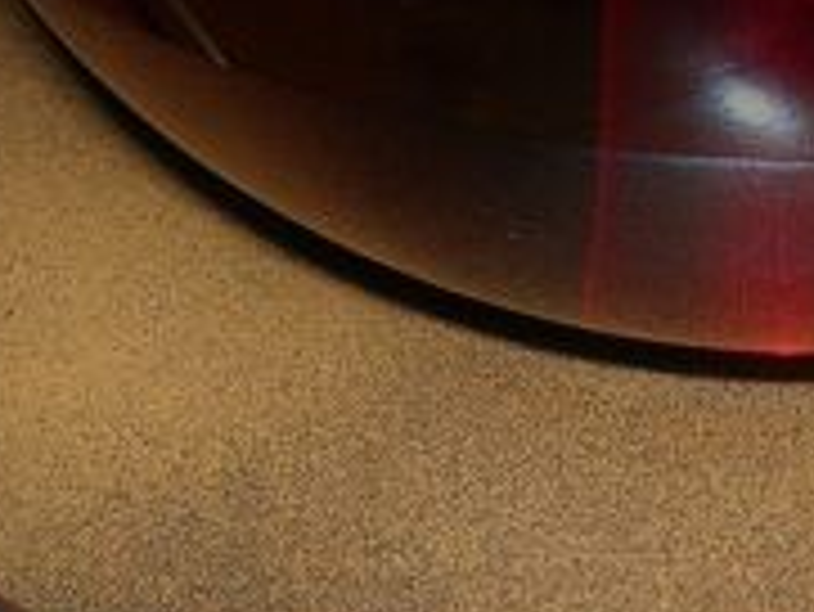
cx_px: 706
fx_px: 2965
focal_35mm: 126
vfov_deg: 11.7
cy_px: 464
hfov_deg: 15.5
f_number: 4.8
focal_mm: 7.8
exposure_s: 1/60.1
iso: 64
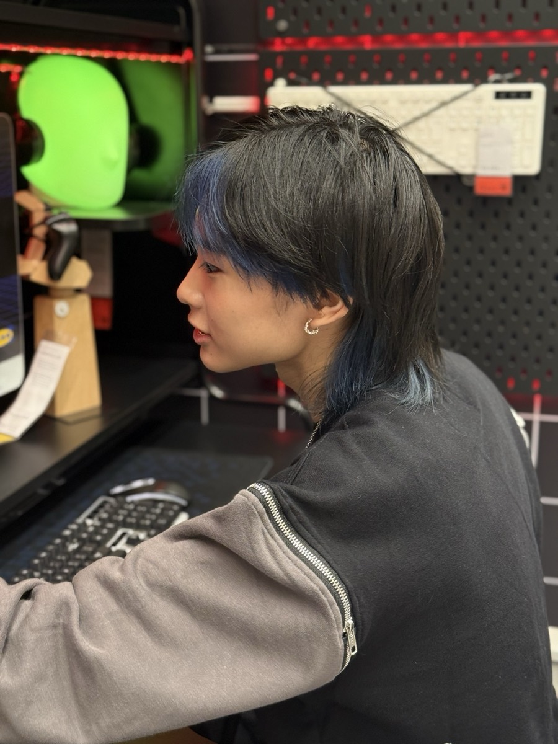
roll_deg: +0.0
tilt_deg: -14.2
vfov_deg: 39.7
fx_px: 1032
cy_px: 372
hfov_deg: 30.3
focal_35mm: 48
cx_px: 279
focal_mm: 6.76
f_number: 1.78
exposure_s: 1/38
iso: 250
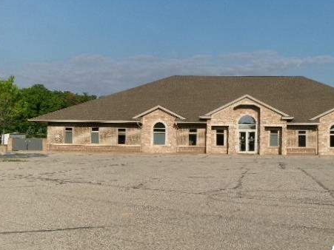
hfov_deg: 31.4
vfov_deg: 24.0
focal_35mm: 61
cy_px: 123
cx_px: 230
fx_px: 588
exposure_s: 1/150
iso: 100
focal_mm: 7.8
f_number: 12.5
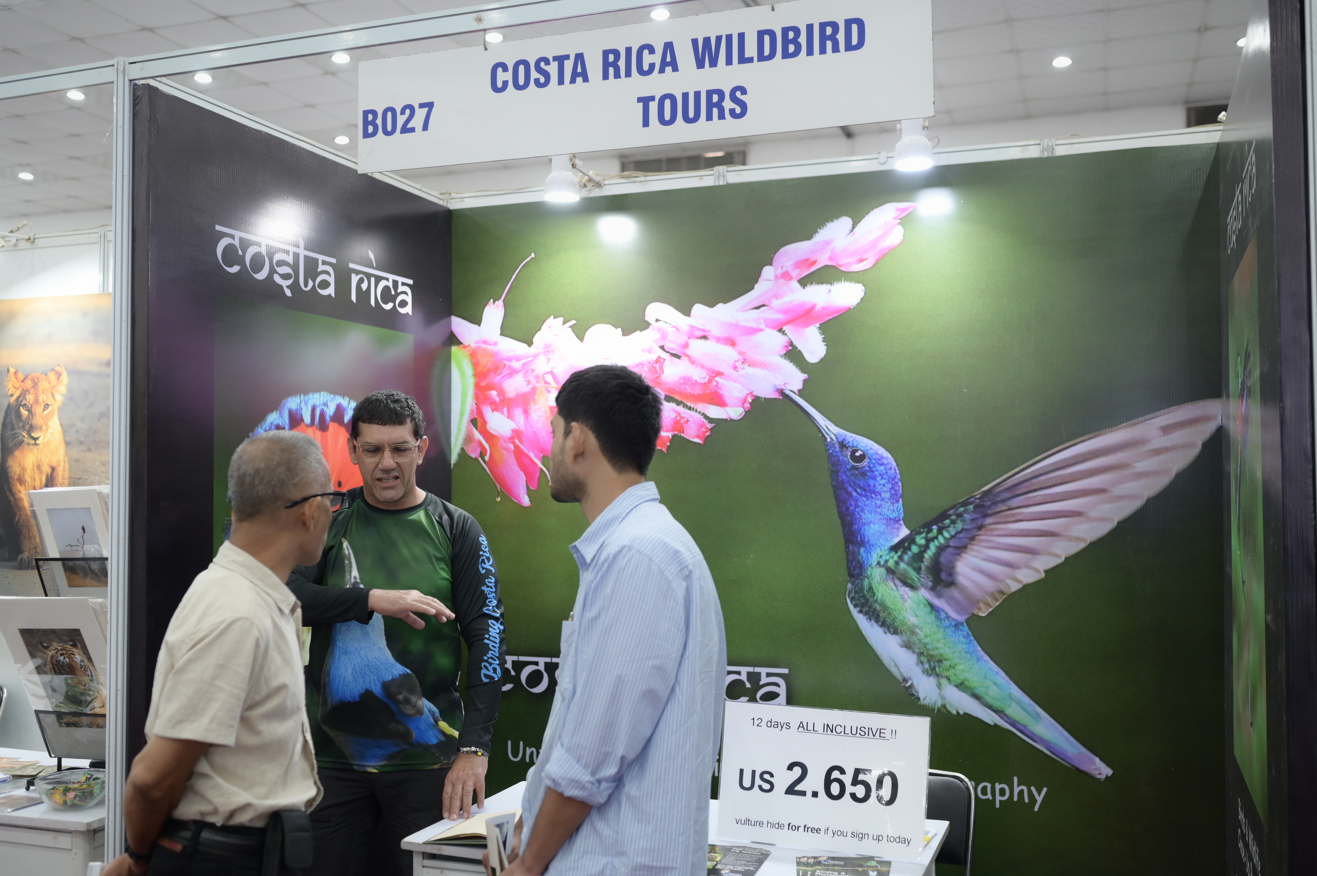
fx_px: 1280
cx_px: 658
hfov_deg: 54.5
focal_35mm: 35
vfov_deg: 37.8
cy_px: 438
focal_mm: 35
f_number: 2.5
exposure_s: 1/125
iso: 1000
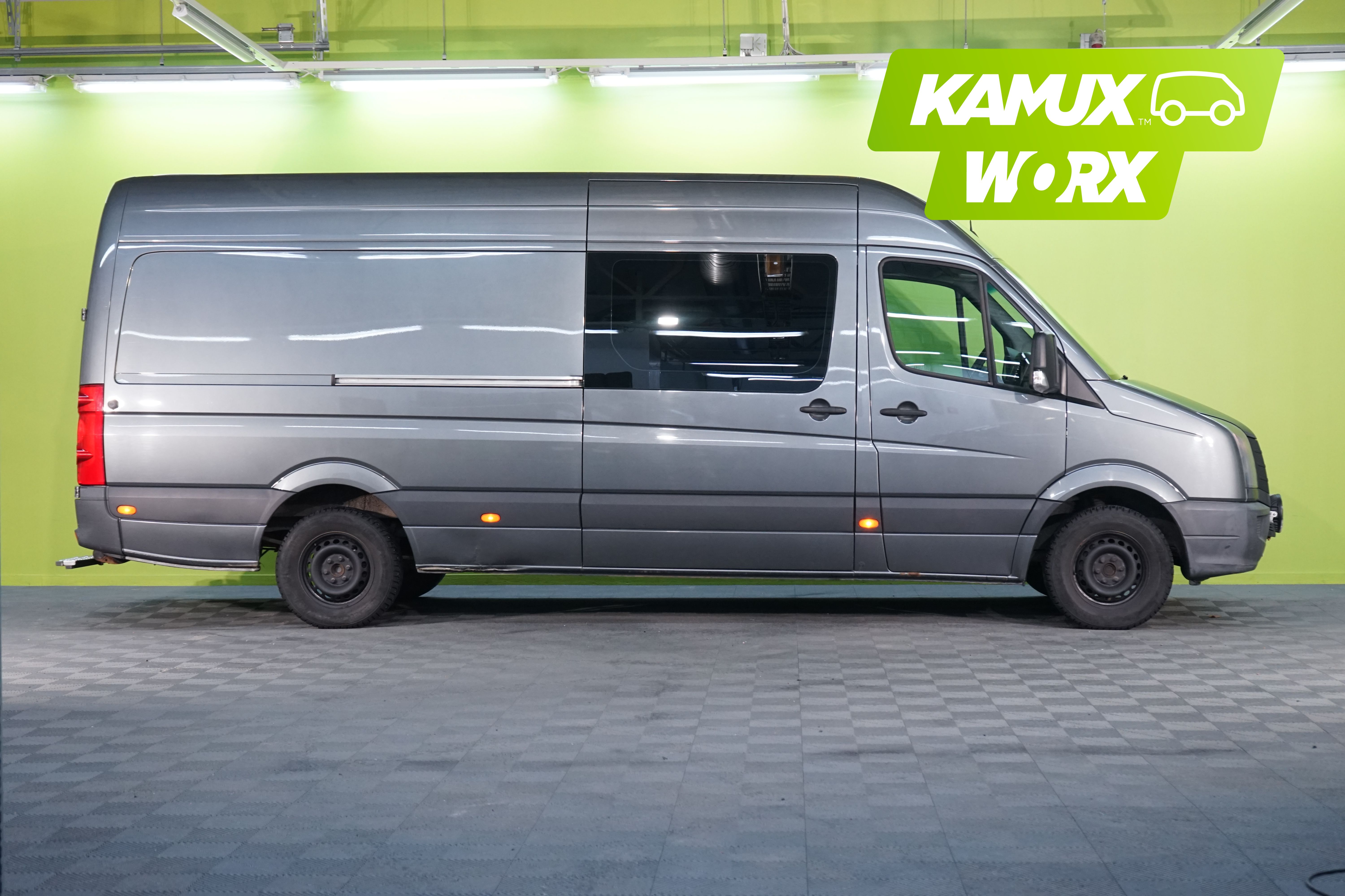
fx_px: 2017
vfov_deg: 25.1
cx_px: 672
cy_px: 448
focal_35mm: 54
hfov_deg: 36.9
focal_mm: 54
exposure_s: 1/50
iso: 2000
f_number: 5.6
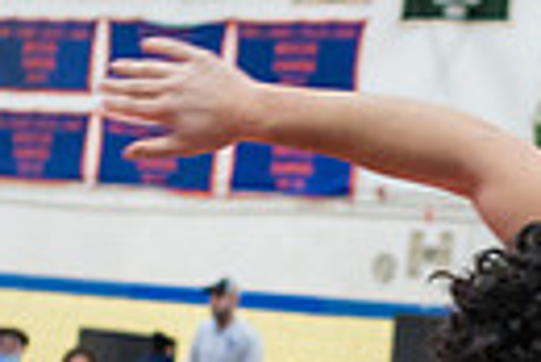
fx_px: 2347
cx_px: 624
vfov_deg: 8.3
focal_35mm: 156
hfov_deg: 12.9
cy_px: 751
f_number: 3.5
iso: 4000
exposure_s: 1/400
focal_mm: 35
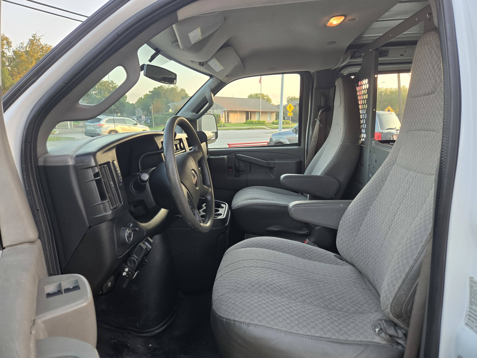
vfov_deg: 58.9
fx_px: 317
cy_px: 179
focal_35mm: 23
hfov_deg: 73.9
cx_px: 238
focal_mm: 5.4
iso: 125
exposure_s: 1/180
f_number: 1.8
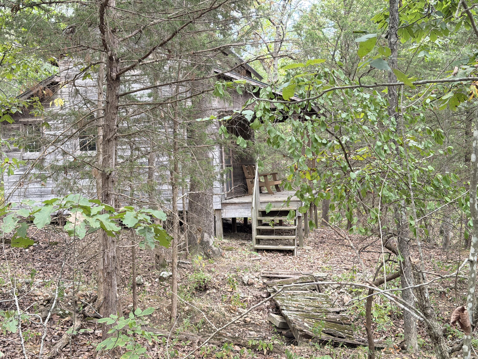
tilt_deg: -0.6
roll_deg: +2.4
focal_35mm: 48
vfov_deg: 30.3
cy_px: 180
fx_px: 663
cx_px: 239
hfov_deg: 39.7
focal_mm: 6.76
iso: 125
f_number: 1.78
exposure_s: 1/85
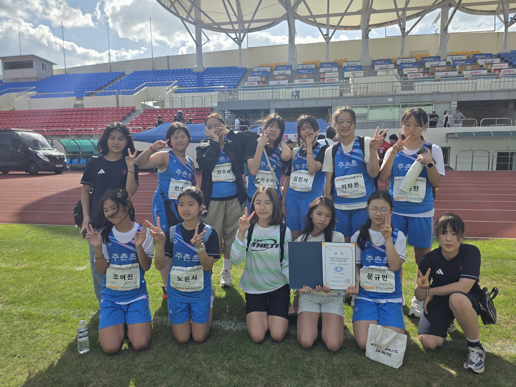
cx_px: 258
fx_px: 343
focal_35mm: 23
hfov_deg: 73.9
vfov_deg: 58.9
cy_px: 194
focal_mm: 6.3
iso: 80
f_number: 1.7
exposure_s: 1/7061
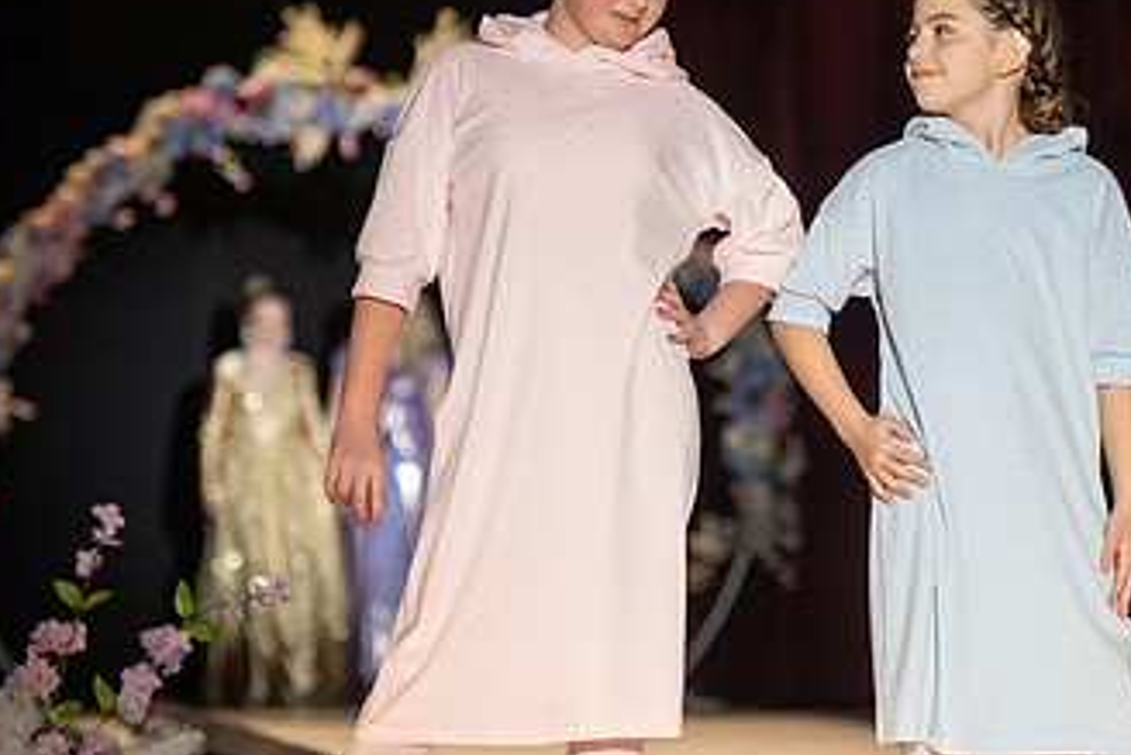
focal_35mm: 208
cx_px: 806
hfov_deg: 9.9
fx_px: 6537
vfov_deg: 6.6
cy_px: 398
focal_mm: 110
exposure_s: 1/640
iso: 640
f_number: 2.8
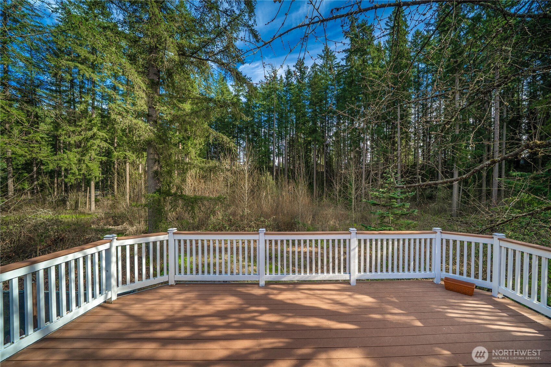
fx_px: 184
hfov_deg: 112.6
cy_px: 184
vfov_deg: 90.0
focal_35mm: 12
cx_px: 276
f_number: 6.3
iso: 100
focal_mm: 12
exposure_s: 1/160
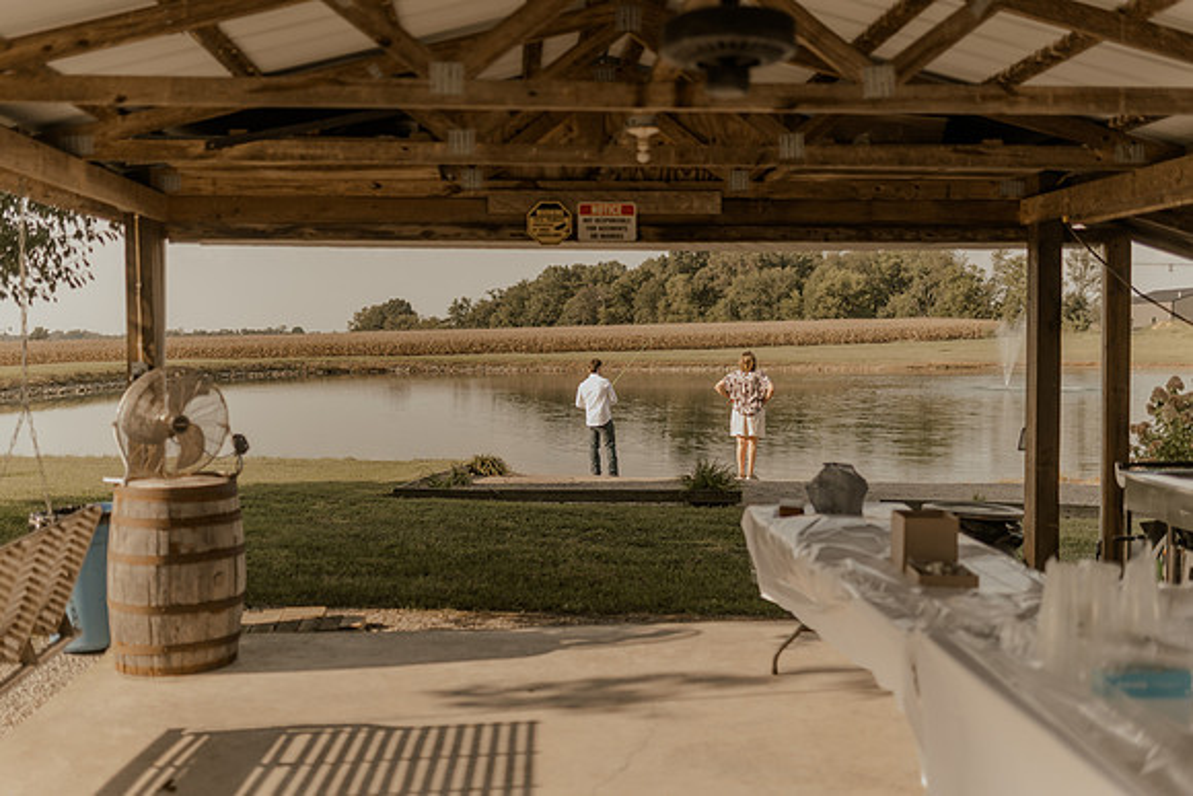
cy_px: 395
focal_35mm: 37
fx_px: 1228
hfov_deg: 51.8
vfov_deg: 35.9
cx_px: 590
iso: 80
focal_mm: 35
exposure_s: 1/2000
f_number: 1.4
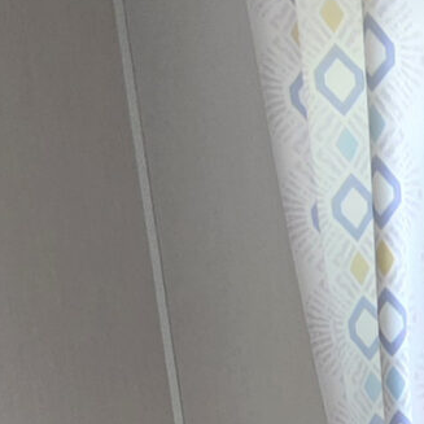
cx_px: 786
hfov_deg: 16.0
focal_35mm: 90
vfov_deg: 15.7
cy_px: 821
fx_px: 1247
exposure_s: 1/50
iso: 250
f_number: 1.9
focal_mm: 2.2
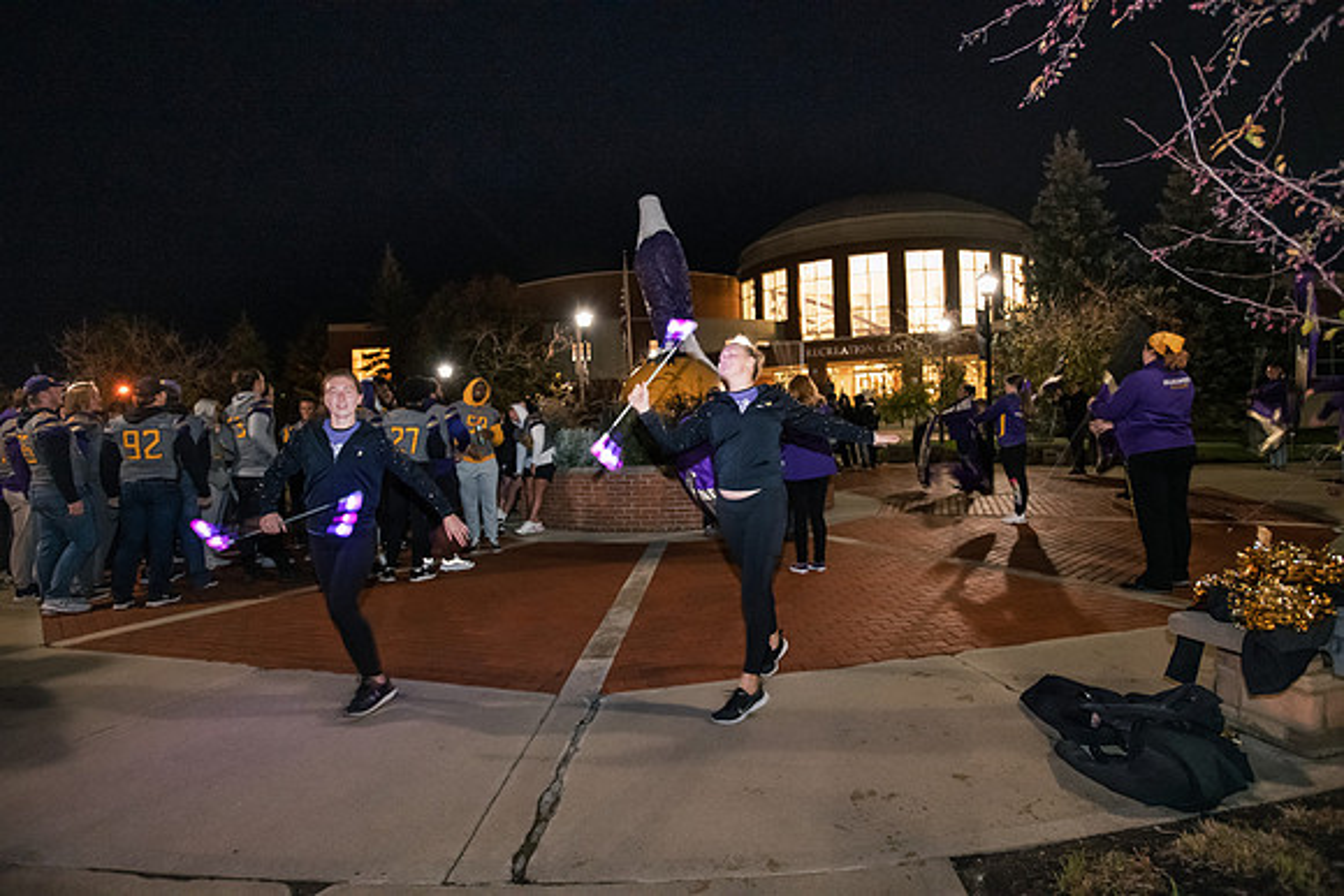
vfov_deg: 62.0
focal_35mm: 20
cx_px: 672
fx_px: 747
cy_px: 448
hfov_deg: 84.0
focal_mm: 20
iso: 6400
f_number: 3.5
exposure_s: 1/30
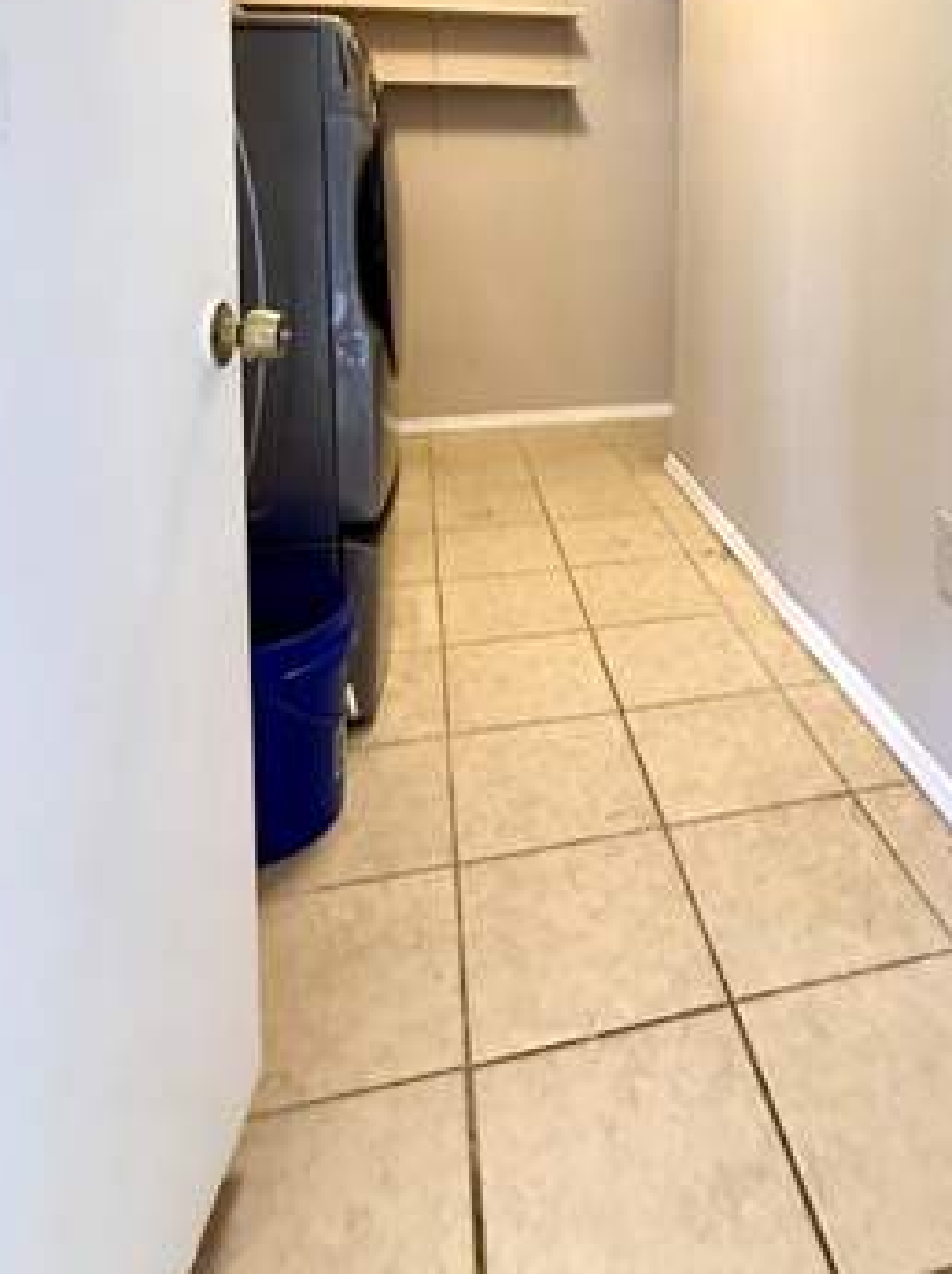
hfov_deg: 51.6
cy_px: 240
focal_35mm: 26
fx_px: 955
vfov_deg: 61.3
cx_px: 664
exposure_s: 1/60
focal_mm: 2.22
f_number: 2.2
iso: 500
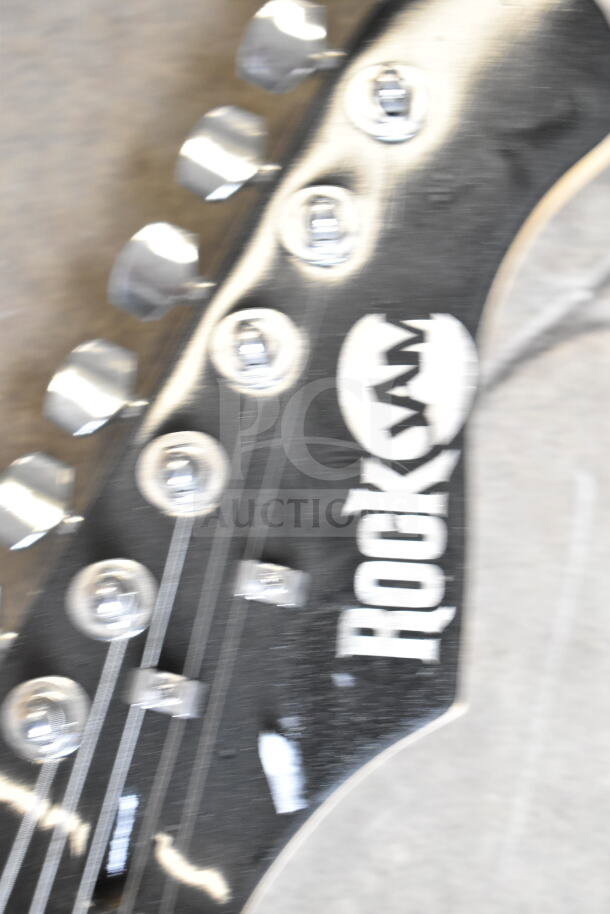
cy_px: 457
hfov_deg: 16.6
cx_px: 305
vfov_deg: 24.6
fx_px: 2095
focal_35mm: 82
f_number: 5.6
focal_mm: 55
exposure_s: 1/100
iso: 3200
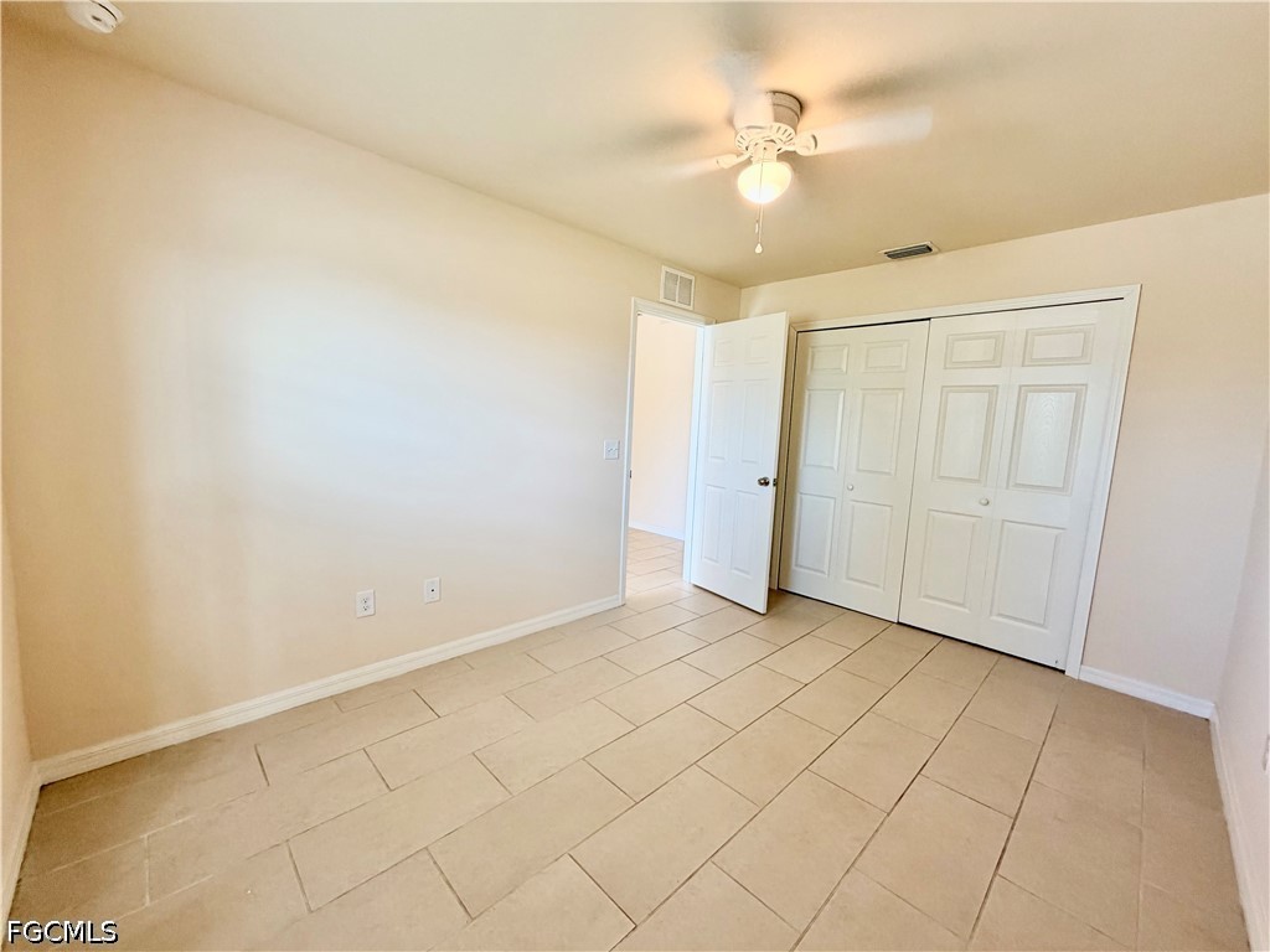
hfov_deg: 102.1
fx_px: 514
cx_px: 635
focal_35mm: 14
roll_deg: -2.0
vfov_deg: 85.7
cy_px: 476
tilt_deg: -7.0
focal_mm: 2.22
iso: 200
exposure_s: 1/121
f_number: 2.2
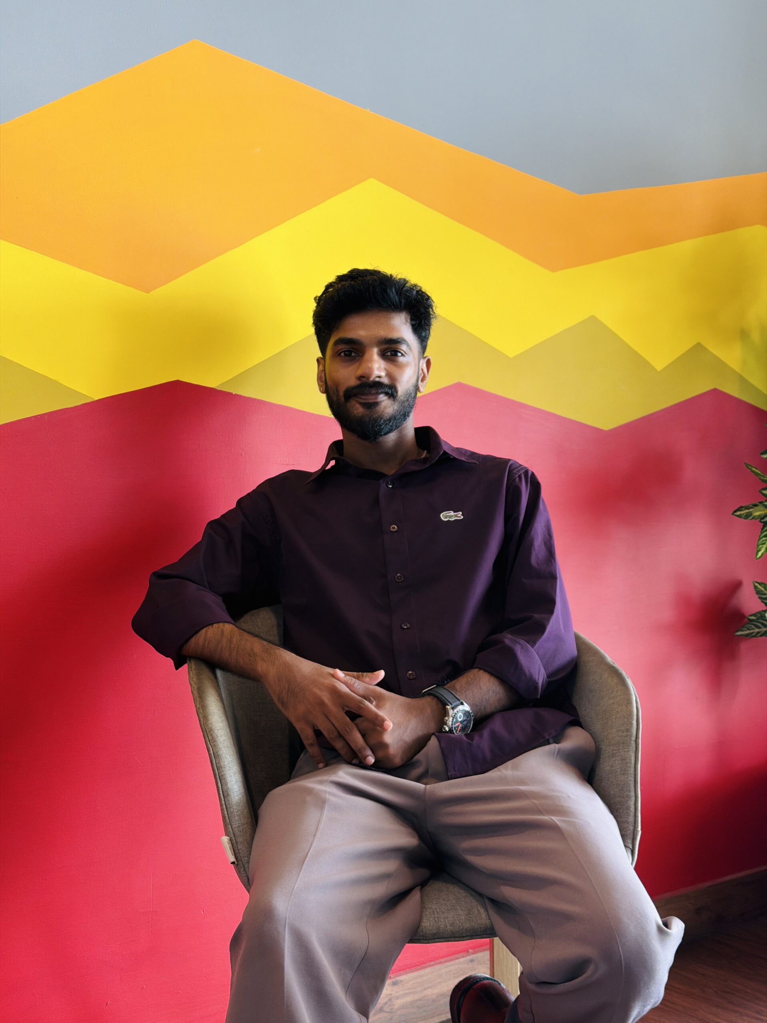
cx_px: 384
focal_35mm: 48
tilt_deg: -3.9
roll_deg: -0.4
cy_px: 512
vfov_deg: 39.7
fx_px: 1418
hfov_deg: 30.3
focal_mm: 6.76
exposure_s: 1/50
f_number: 1.78
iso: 64
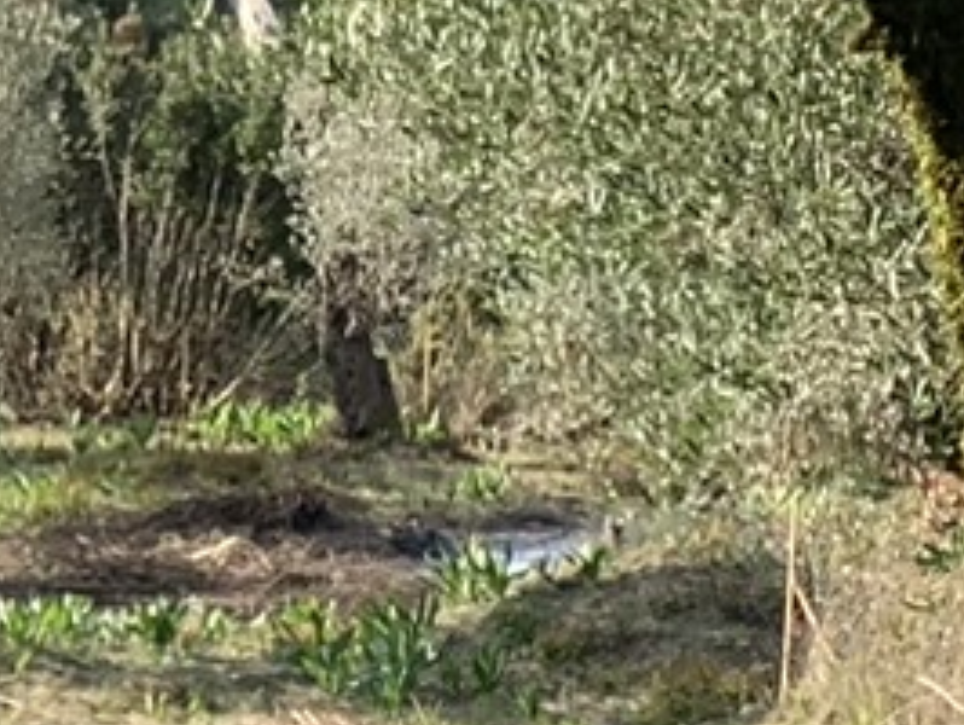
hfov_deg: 9.8
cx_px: -76
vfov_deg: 7.4
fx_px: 5575
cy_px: 188
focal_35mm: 200
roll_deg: +0.3
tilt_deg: -6.8
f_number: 1.8
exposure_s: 1/701
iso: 25
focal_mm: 4.25
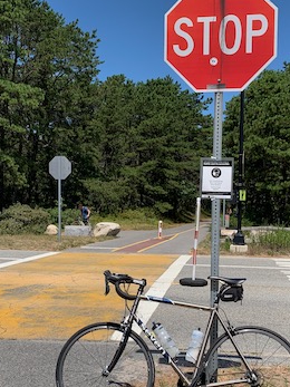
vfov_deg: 39.5
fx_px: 536
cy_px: 231
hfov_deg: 30.2
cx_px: 125
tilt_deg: -2.6
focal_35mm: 48
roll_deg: +0.5
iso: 25
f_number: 1.8
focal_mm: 4.25
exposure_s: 1/2681
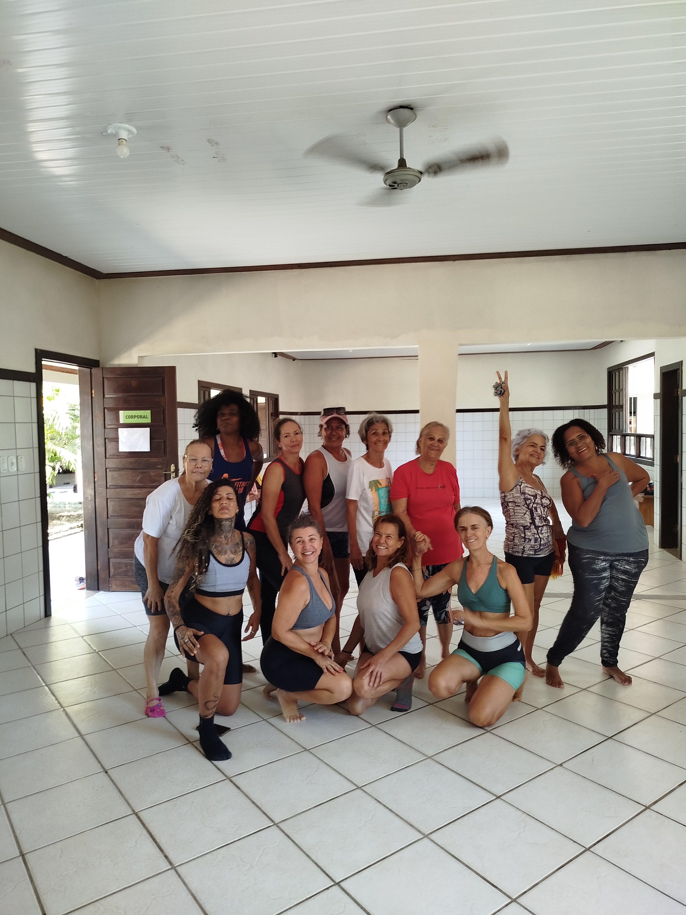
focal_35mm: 24
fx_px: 634
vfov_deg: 71.6
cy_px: 458
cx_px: 343
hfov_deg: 56.8
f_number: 1.7
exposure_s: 1/40
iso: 200
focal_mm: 5.31
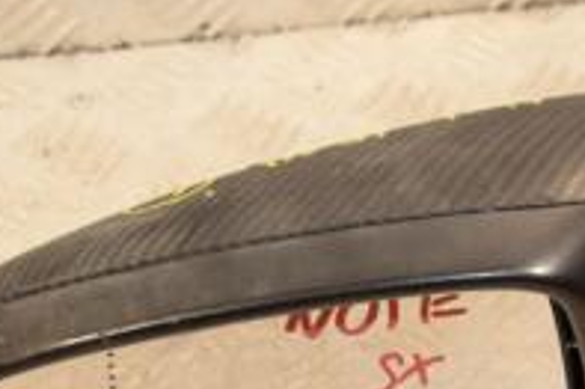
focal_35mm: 128
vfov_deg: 10.6
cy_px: 371
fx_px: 2078
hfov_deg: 15.9
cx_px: 442
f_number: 6.3
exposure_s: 1/200
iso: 800
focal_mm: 28
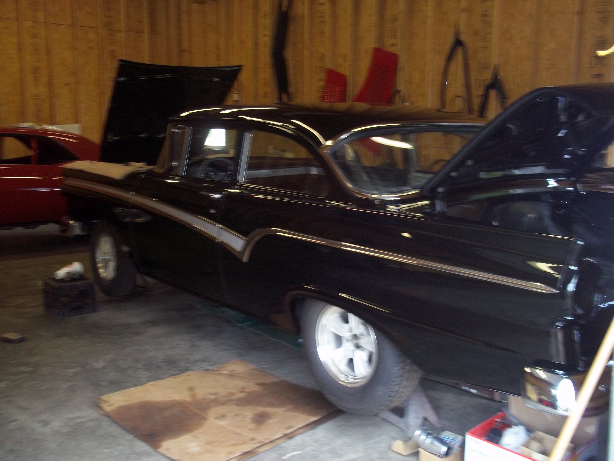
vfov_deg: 39.7
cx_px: 307
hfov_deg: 51.4
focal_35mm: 36
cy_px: 230
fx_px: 639
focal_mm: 6.5
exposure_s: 1/30
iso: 160
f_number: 3.1
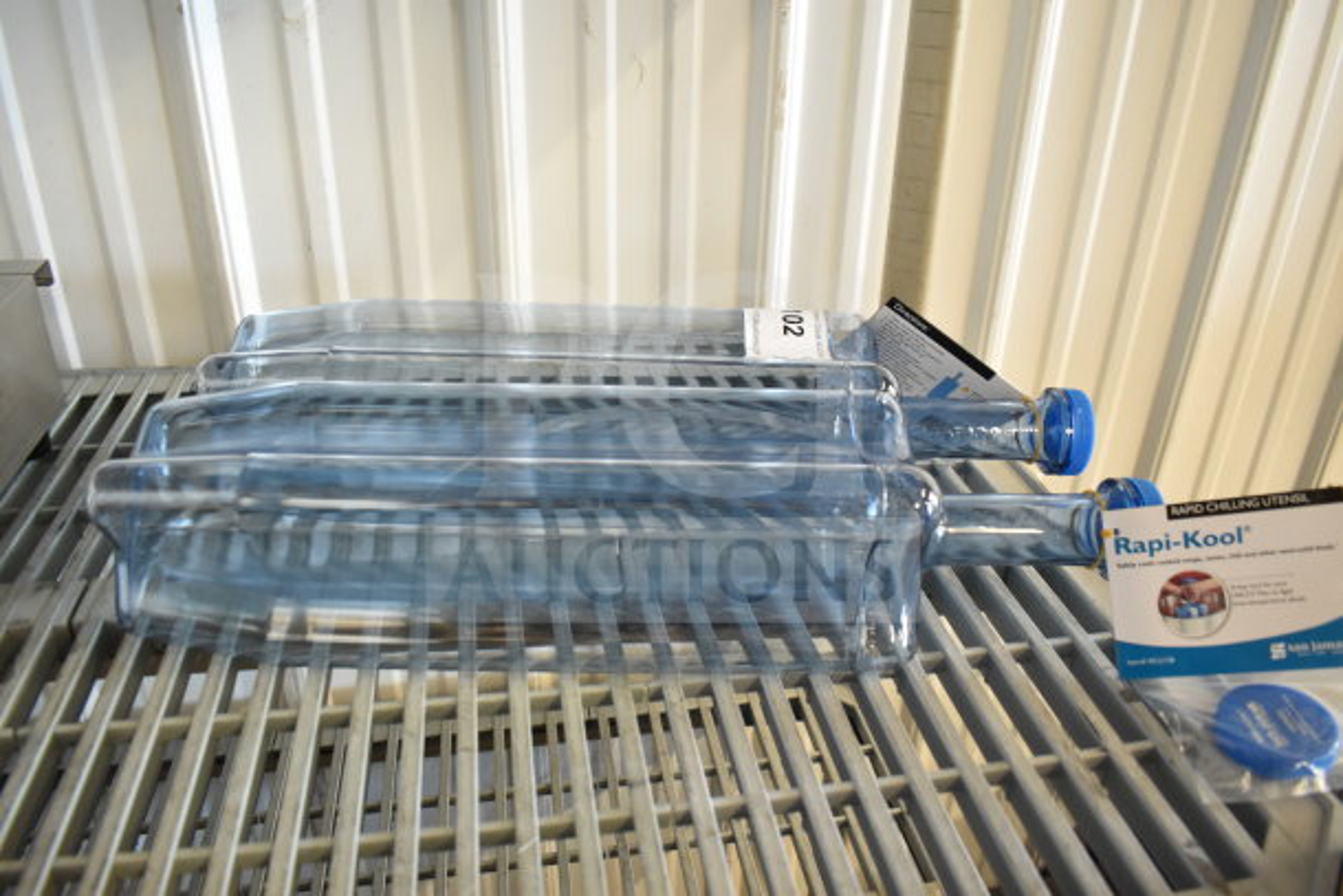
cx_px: 672
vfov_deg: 48.0
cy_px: 448
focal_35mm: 27
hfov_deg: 67.4
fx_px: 1007
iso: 1400
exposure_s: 1/30
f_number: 3.5
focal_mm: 18
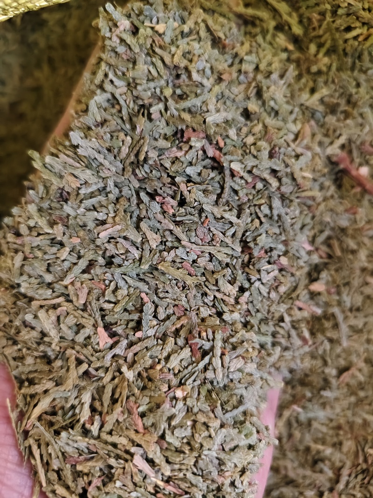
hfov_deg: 58.9
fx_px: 331
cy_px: 249
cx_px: 186
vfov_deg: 73.9
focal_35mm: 23
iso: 6370
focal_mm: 5.56
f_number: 1.88
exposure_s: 1/167
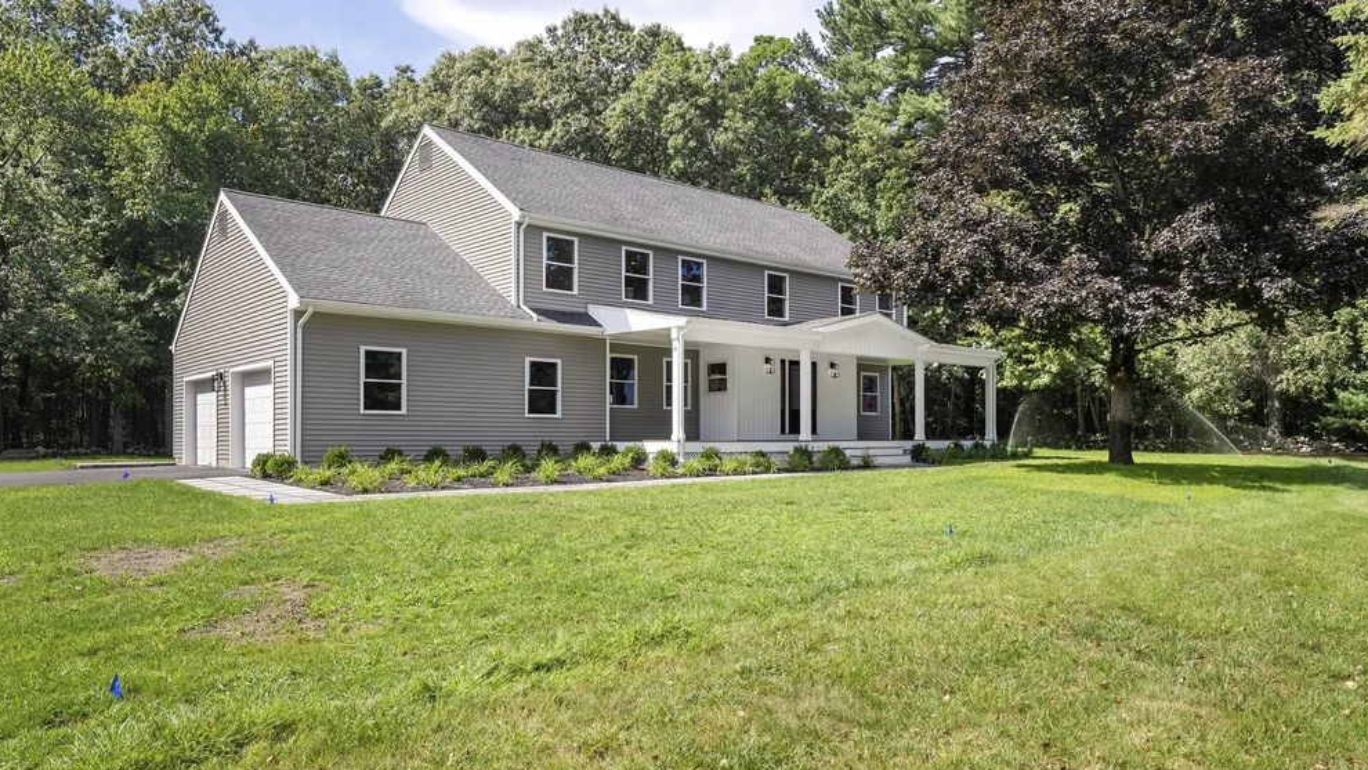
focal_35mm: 26
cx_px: 665
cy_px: 439
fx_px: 943
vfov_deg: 44.3
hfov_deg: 71.9
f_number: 8
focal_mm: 24
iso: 250
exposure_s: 1/100
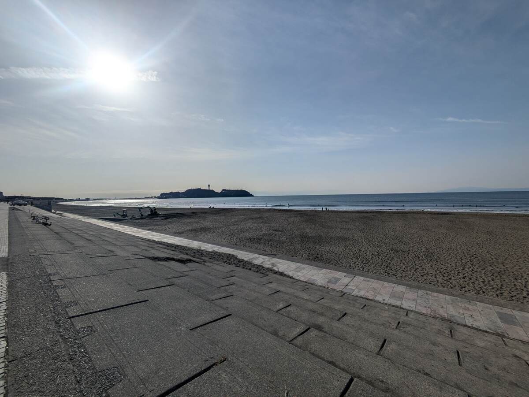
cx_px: 264
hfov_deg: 102.0
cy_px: 198
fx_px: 214
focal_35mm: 14
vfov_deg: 85.7
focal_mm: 1.83
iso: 52
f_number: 2.2
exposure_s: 1/12048
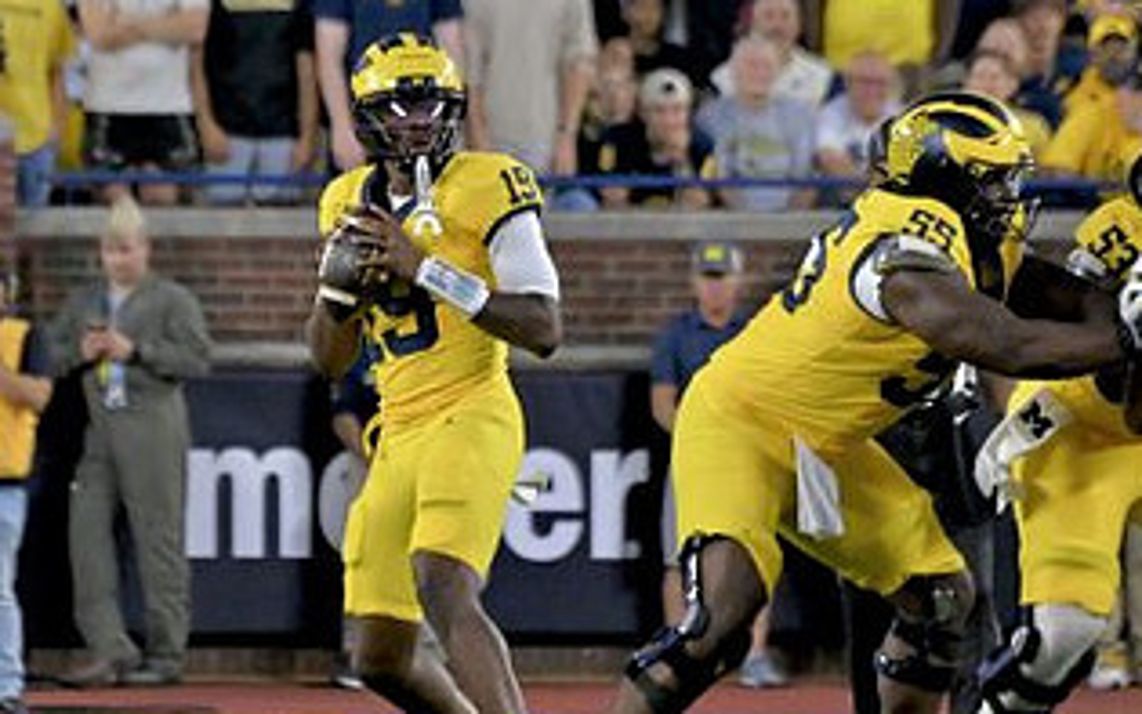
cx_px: 326
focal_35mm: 1043
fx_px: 32467
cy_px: 179
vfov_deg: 1.3
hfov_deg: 2.0
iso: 4000
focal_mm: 370
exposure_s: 1/1000
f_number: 5.6
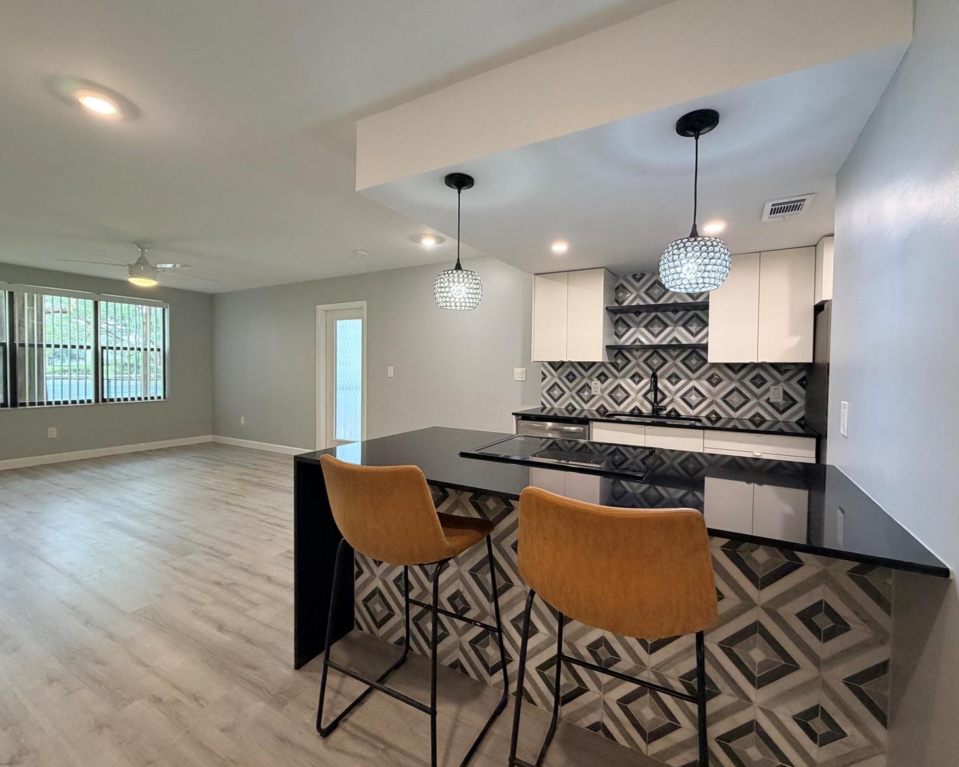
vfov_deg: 84.0
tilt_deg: -1.5
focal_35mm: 15
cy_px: 380
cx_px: 493
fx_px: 426
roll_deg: -0.8
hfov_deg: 96.8
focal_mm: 2.22
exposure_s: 1/60
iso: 200
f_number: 2.2
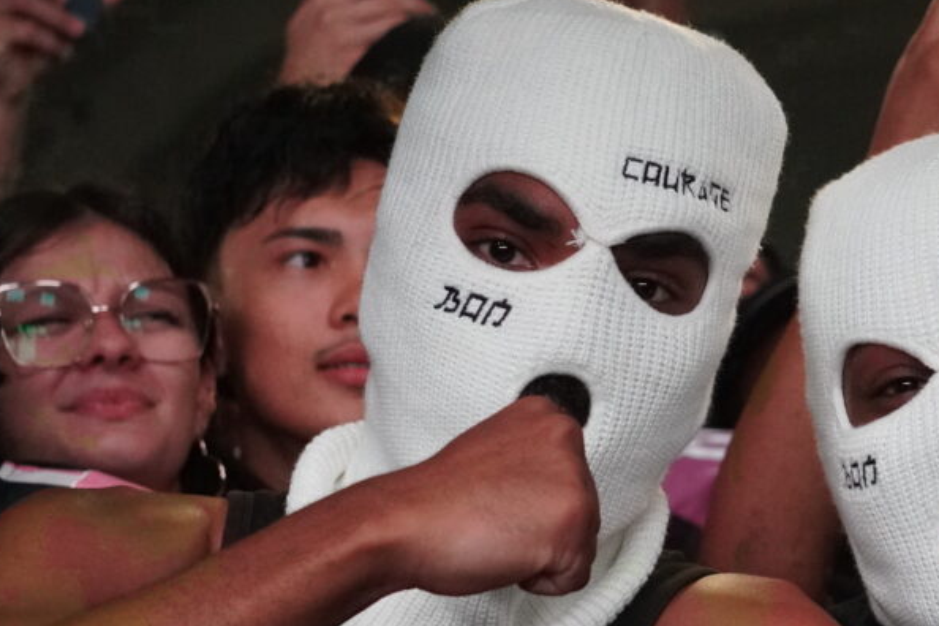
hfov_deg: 13.6
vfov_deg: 9.1
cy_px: 409
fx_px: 3912
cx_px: 760
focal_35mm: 150
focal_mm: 58
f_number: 4.5
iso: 6400
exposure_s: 1/100
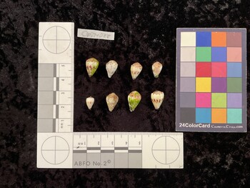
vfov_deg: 48.3
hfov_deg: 61.6
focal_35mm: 29
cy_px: 94
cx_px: 125
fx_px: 210
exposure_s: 1/50
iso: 100
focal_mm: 3
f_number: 1.8
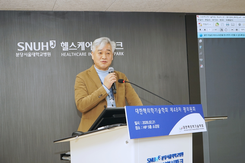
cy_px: 82
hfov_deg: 35.6
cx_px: 122
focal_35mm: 56
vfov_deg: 24.2
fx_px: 381
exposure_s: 1/80
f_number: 6.3
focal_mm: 56
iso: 400
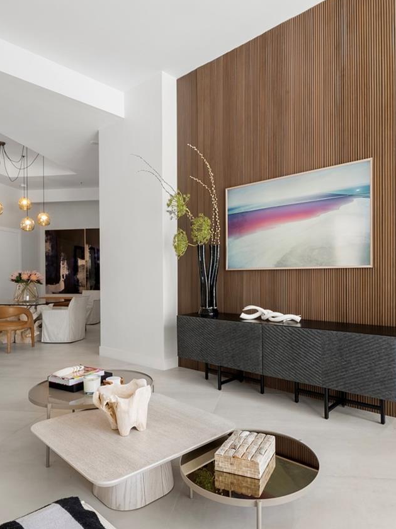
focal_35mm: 22
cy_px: 311
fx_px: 336
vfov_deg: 75.8
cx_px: 220
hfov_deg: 60.9
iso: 400
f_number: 8
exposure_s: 1/40
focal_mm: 12
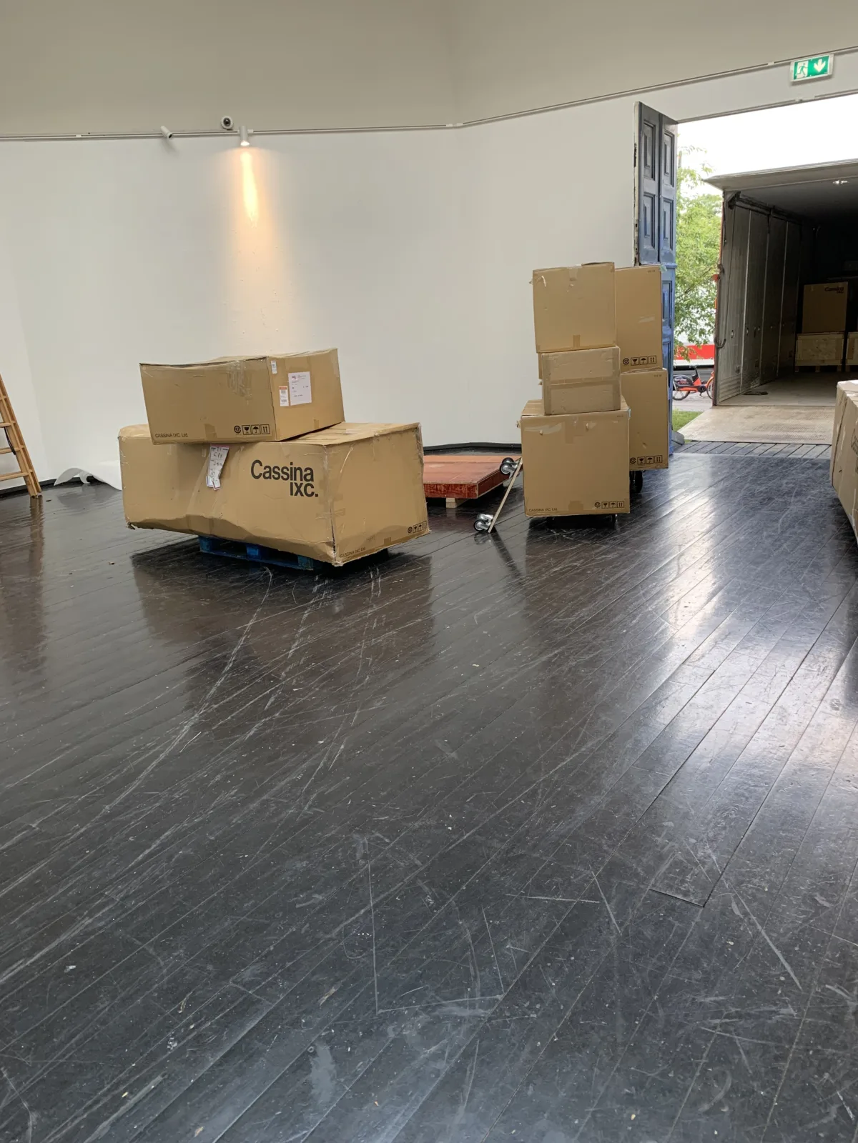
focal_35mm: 26
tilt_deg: -14.6
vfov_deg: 67.3
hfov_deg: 53.1
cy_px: 572
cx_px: 429
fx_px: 859
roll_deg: +3.8
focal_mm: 4.25
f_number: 1.8
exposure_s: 1/99
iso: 100
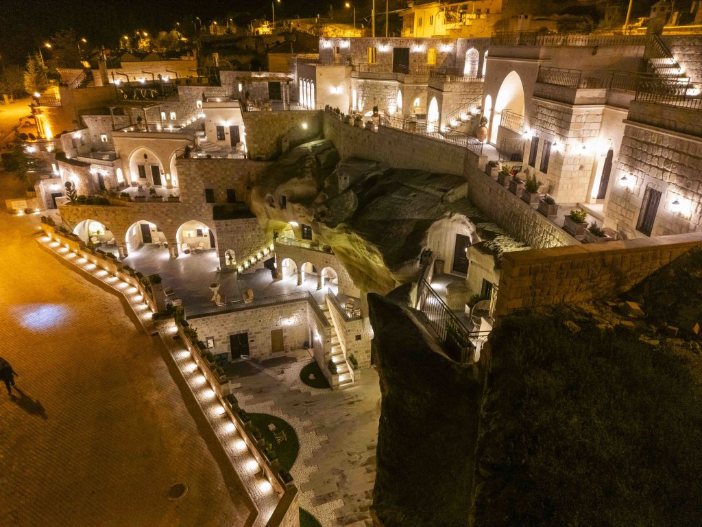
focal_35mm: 24
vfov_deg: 56.8
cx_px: 351
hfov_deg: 71.6
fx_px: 487
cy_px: 264
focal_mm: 6.72
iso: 690
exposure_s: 1/8
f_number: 1.7
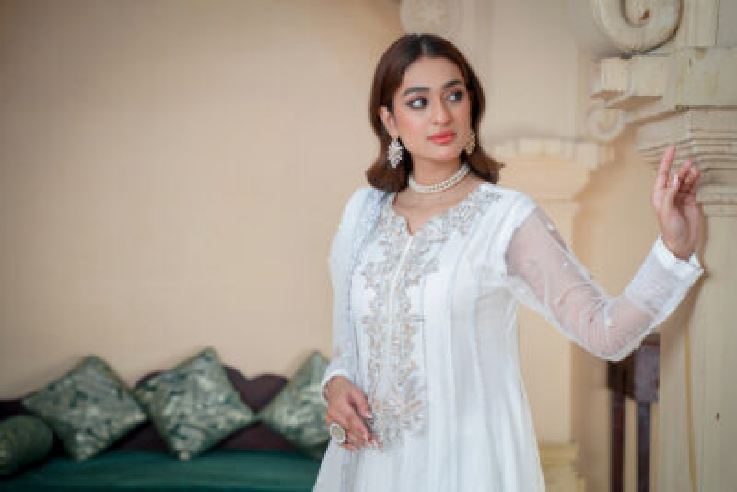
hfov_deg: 28.8
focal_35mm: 70
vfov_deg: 19.5
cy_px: 246
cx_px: 368
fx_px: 1433
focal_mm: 70
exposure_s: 1/200
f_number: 4
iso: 400
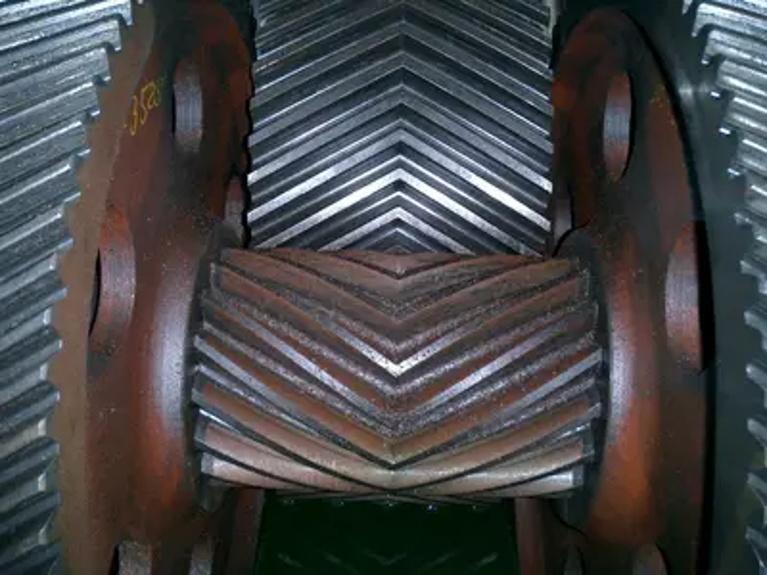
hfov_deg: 52.6
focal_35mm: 35
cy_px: 288
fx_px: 776
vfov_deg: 40.7
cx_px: 384
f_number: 4.2
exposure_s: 1/40
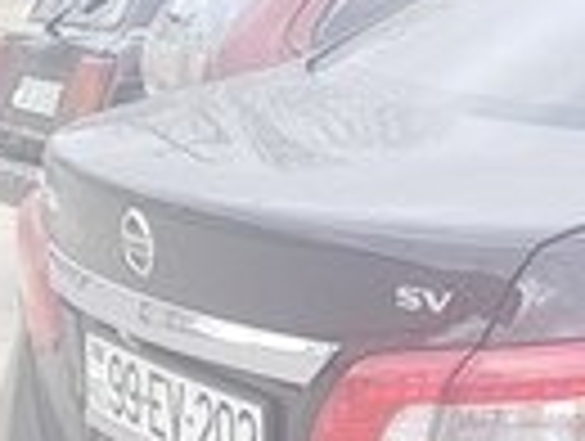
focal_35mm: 132
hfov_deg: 13.1
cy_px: 268
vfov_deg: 11.3
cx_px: 1134
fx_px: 2235
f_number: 1.7
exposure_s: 1/432
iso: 40
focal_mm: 4.2
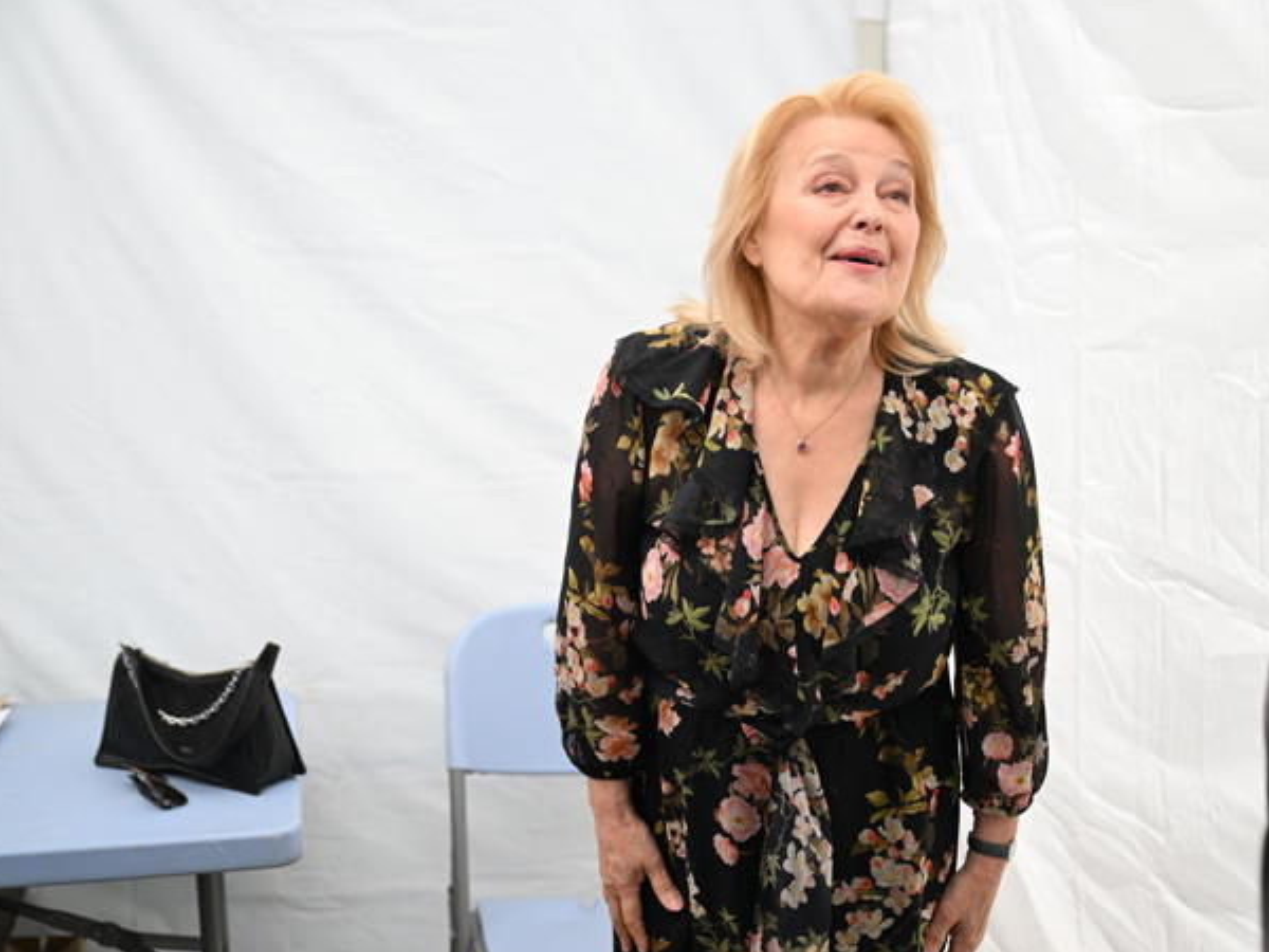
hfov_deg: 36.8
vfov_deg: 28.0
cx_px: 647
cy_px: 480
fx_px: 1906
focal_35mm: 52
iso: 2500
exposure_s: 1/8000
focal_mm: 47
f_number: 2.8
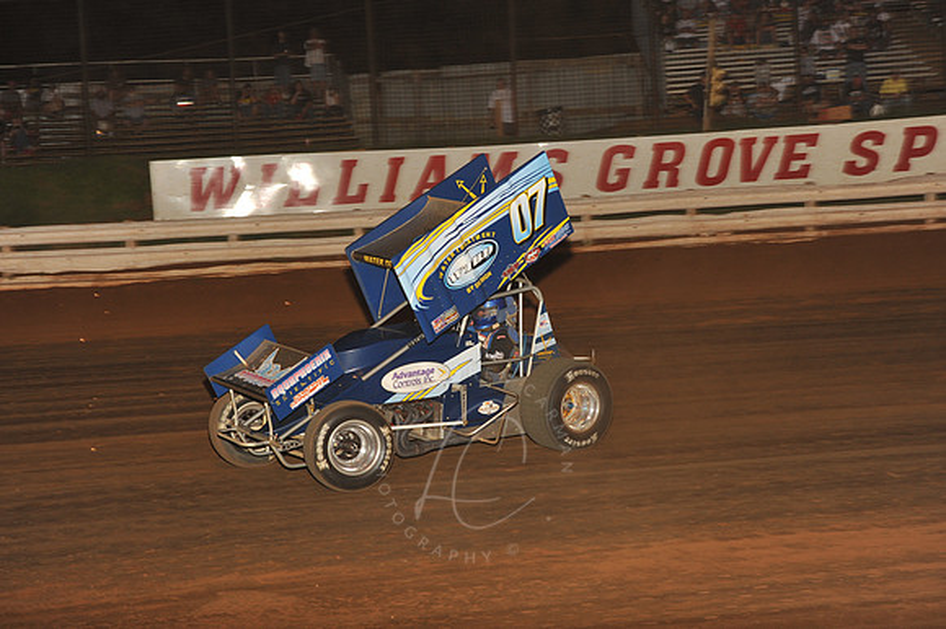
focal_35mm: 70
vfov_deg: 19.4
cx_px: 473
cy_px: 314
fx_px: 1838
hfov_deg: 28.9
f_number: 8
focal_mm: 70
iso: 800
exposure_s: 1/320
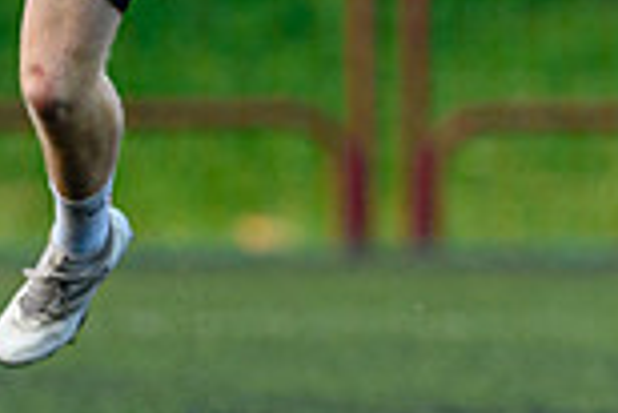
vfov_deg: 0.6
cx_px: 153
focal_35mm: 2265
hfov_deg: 0.9
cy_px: -32
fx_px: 38918
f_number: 3.5
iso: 400
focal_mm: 400
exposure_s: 1/1250
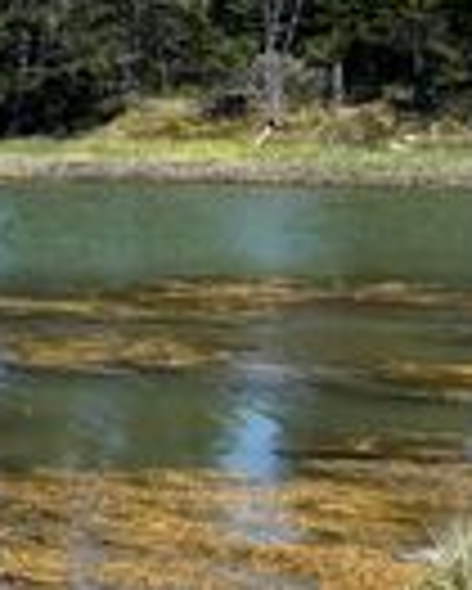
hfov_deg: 12.6
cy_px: 110
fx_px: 1692
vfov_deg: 19.5
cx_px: -643
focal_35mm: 97
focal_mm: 5.7
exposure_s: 1/4630
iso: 50
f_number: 1.5
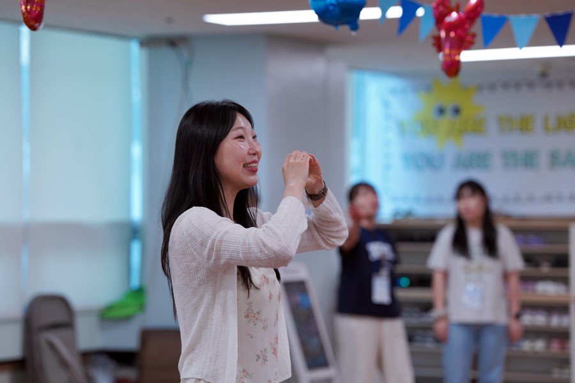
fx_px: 2284
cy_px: 192
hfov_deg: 14.3
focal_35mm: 143
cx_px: 288
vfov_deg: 9.6
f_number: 4
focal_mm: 143
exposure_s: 1/160
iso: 1000
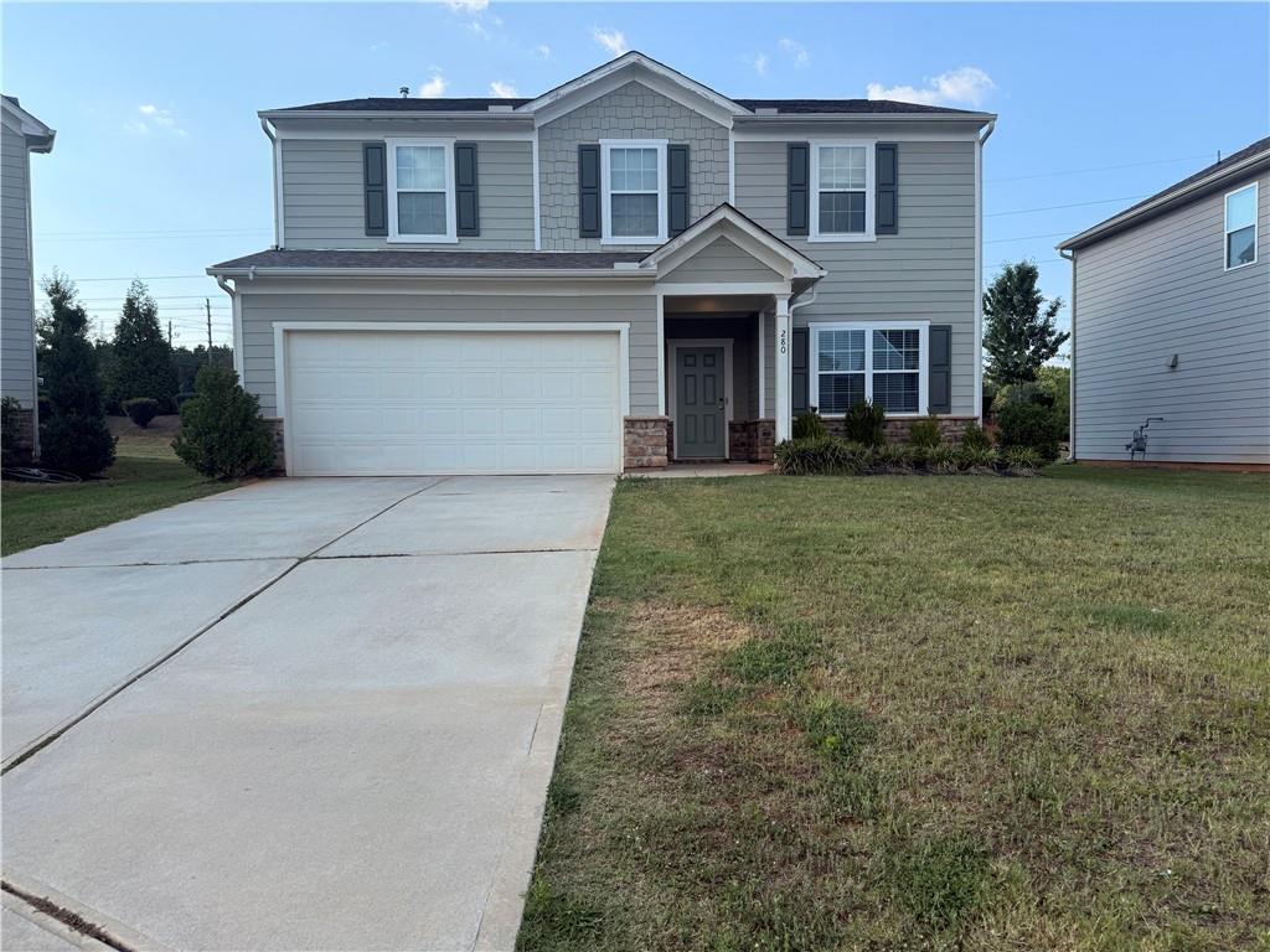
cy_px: 476
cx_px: 635
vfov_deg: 56.8
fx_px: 881
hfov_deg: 71.6
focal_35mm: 24
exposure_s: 1/3021
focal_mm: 6.76
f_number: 1.78
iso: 100
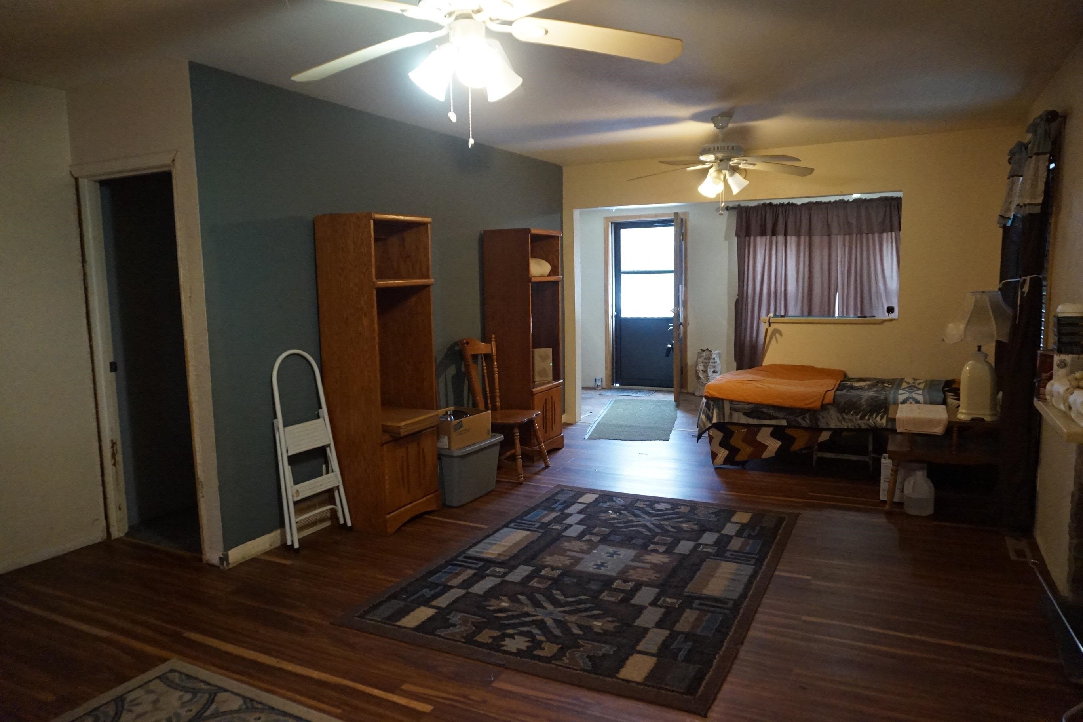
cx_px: 542
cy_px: 361
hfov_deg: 73.7
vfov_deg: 53.1
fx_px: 722
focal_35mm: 24
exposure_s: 1/125
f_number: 3.5
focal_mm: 16
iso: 3200
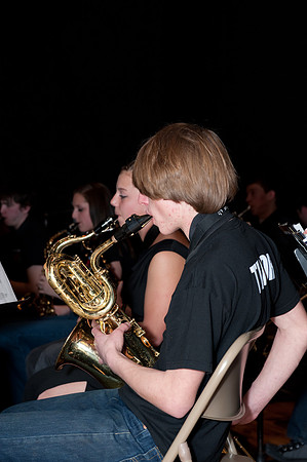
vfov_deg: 30.5
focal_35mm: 66
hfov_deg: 20.6
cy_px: 231
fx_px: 846
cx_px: 154
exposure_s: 1/180
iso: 560
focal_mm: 66
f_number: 5.6
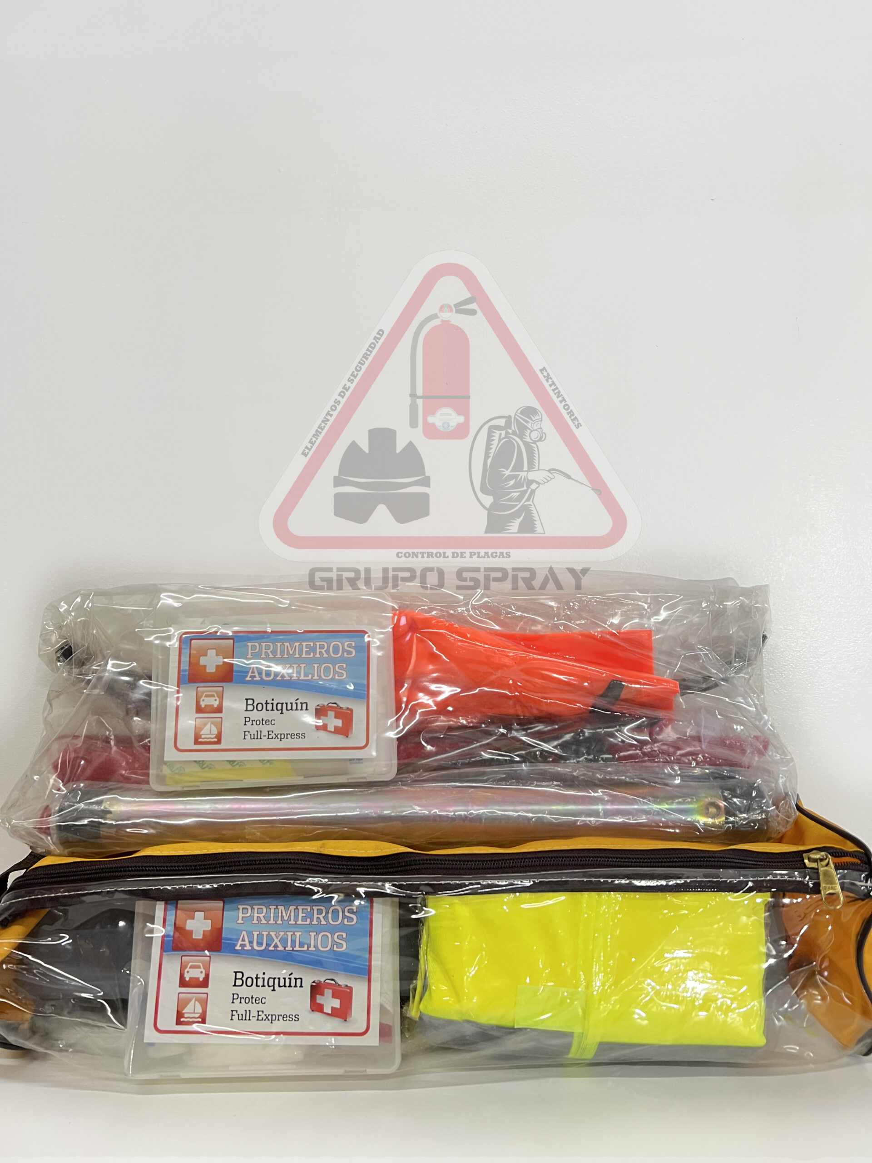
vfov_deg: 67.3
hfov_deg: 53.1
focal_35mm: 26
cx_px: 436
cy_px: 582
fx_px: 873
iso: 320
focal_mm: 5.7
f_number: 1.5
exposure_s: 1/60
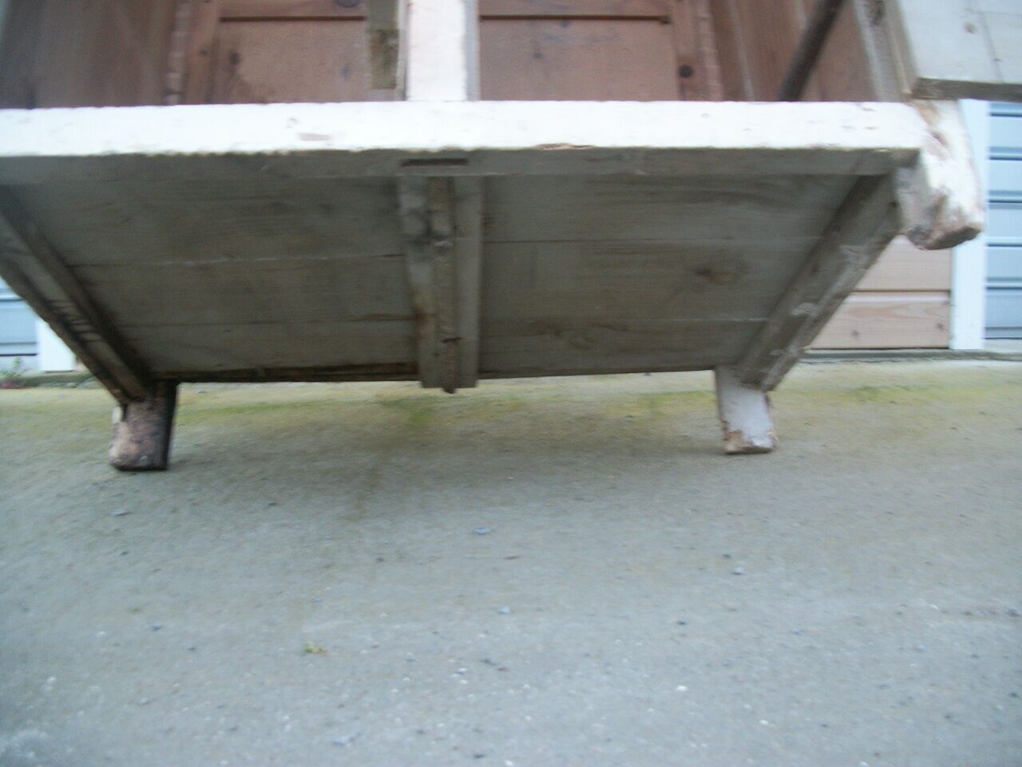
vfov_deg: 44.2
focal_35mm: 32
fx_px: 945
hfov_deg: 56.8
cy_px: 384
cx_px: 511
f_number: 2.9
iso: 112
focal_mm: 5.7
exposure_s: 1/30
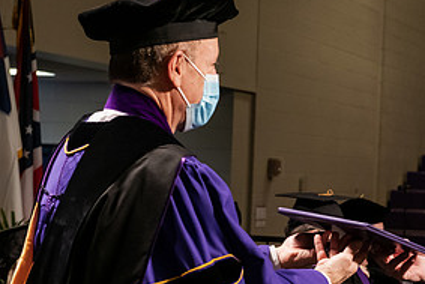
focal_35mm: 127
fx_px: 1500
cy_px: 172
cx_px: 410
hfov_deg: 15.9
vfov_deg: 10.8
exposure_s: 1/200
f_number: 6.3
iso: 1600
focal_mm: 62
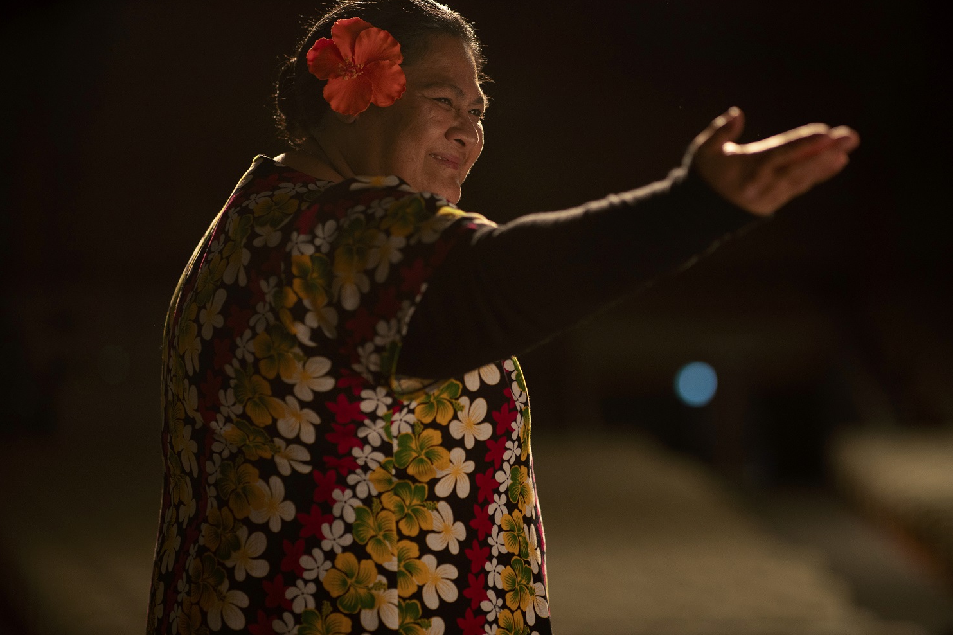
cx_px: 478
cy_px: 314
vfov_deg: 15.9
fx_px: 2276
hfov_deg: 23.6
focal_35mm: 86
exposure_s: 1/80
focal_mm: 85
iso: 1250
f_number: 1.8
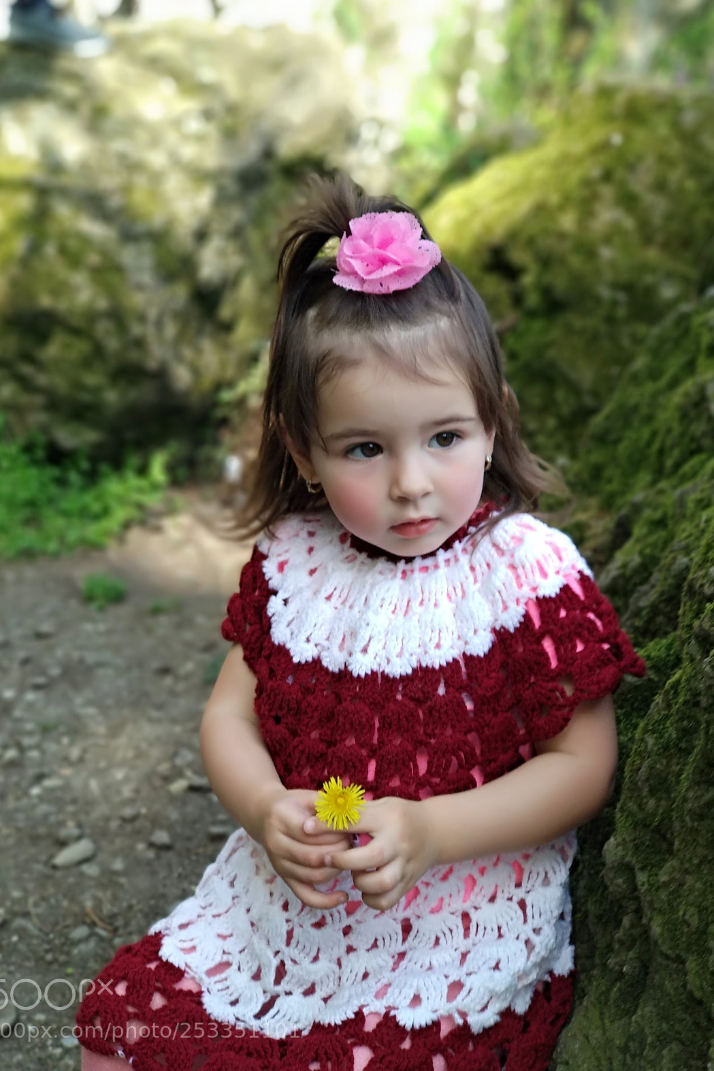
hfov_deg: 24.6
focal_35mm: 55
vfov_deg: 36.2
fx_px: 1636
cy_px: 539
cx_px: 353
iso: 125
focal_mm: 5.99
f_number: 2.6
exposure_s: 1/100
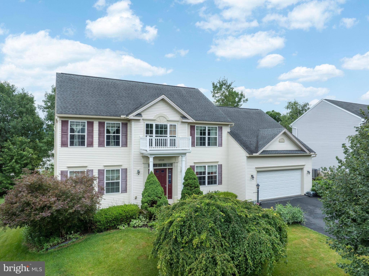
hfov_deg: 71.6
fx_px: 256
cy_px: 138
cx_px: 184
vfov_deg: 56.8
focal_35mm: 24
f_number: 7.1
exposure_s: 1/160
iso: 100
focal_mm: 12.29
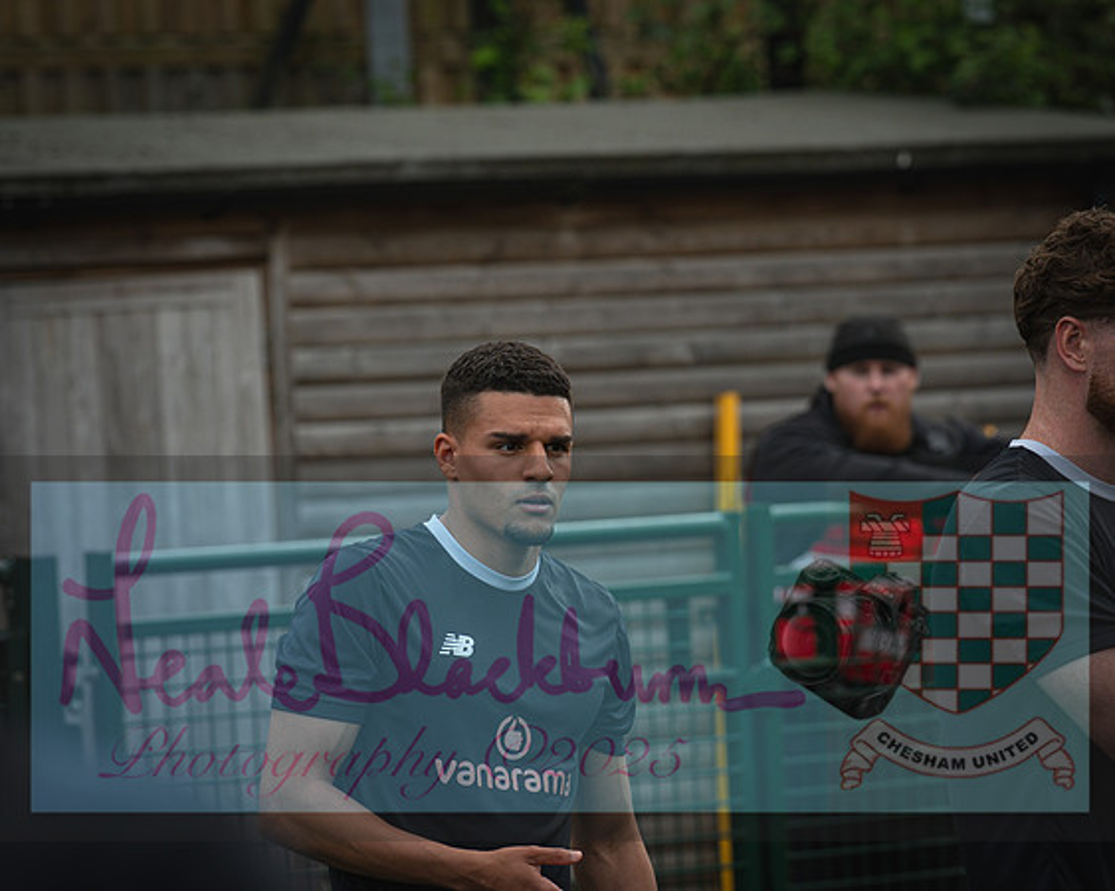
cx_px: 523
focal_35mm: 227
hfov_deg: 8.5
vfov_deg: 6.8
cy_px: 446
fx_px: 7504
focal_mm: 135
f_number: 4
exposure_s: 1/1150
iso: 200
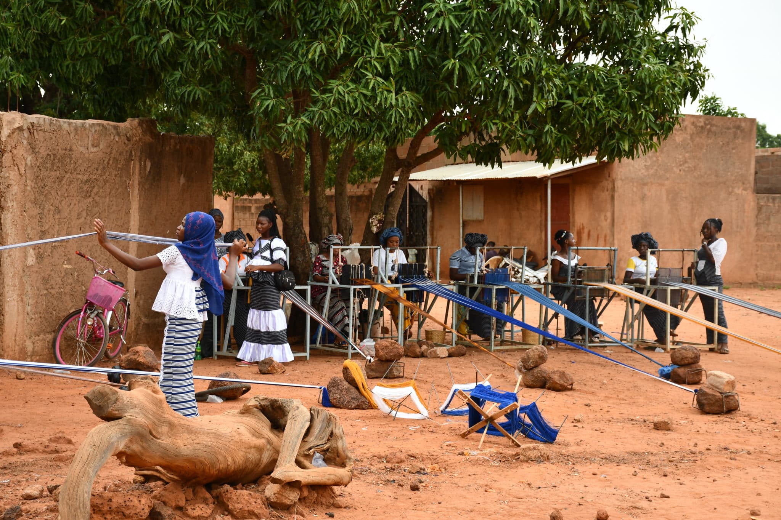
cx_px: 390
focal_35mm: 78
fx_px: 1692
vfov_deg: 17.5
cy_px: 260
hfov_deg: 26.0
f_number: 5.6
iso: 320
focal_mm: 52
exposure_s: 1/250
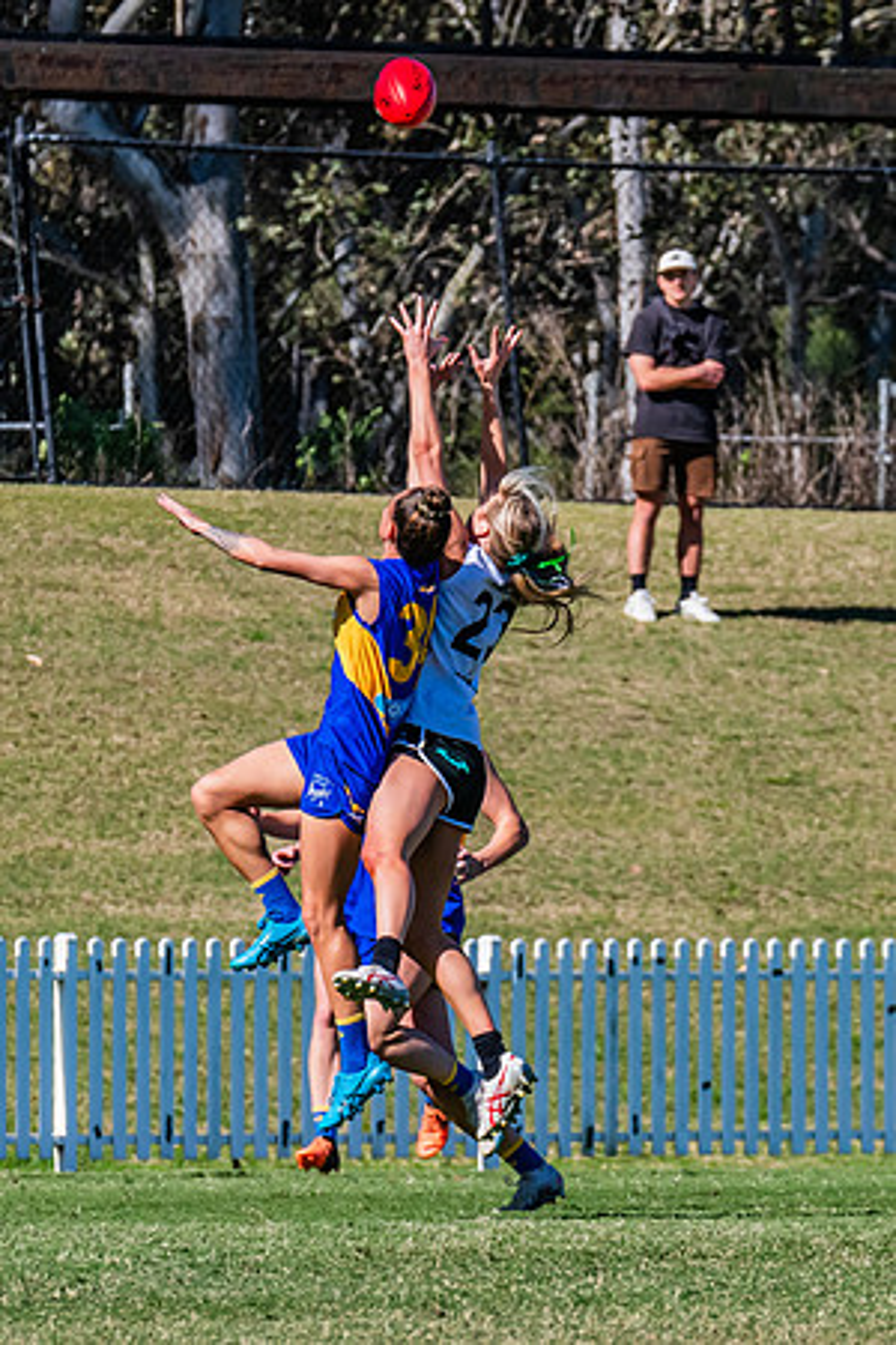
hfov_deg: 2.2
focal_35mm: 619
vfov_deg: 3.3
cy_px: 796
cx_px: 783
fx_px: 23110
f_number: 10
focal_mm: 290
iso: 640
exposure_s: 1/1250
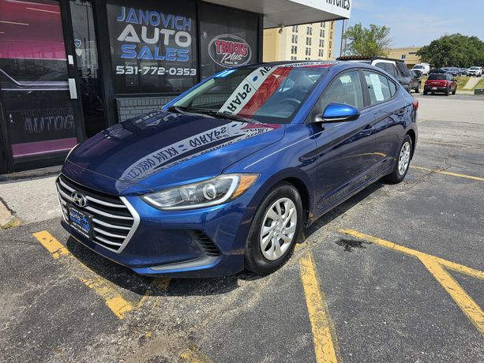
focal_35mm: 24
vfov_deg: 56.8
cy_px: 176
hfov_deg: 71.6
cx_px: 246
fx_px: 336
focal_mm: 6.3
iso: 10
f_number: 1.7
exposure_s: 1/617
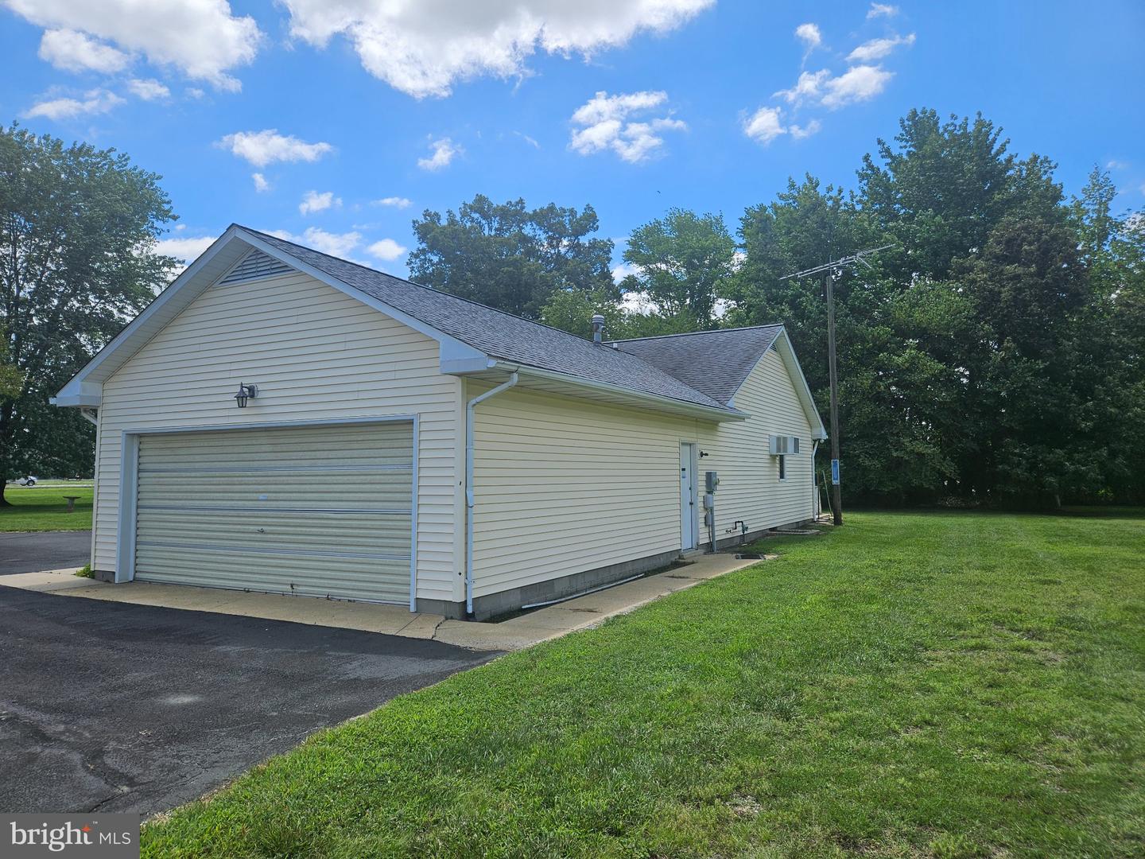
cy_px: 430
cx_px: 572
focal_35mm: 23
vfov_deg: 58.9
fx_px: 761
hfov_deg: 73.9
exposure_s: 1/2016
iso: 25
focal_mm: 5.4
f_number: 1.8
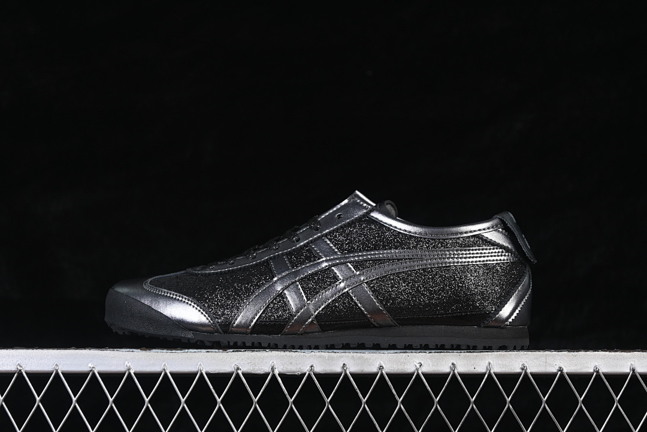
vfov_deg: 18.2
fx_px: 1348
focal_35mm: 75
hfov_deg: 27.0
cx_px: 324
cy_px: 216
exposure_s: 1/60
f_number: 6.3
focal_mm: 50
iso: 160
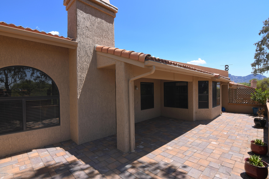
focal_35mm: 16
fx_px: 120
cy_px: 90
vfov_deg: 73.7
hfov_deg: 96.7
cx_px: 134
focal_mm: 11
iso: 100
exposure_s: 1/125
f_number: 13
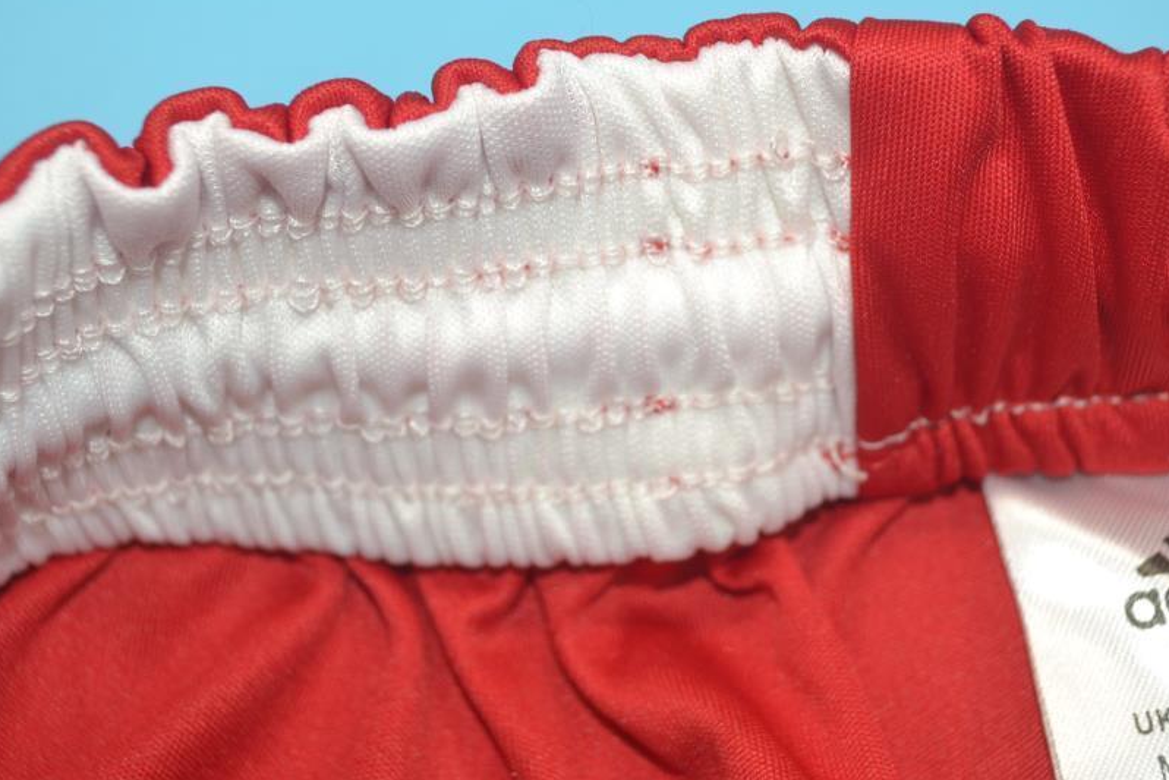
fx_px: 2111
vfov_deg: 20.9
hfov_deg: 31.0
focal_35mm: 65
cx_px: 618
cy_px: 324
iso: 200
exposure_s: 1/100
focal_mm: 32
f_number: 4.8
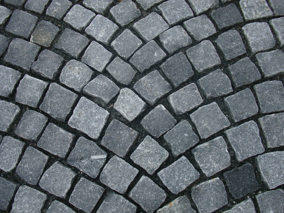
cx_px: 142
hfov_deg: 51.4
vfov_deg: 39.7
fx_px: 295
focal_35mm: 36
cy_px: 106
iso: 125
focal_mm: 6.3
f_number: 2.8
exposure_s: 1/60
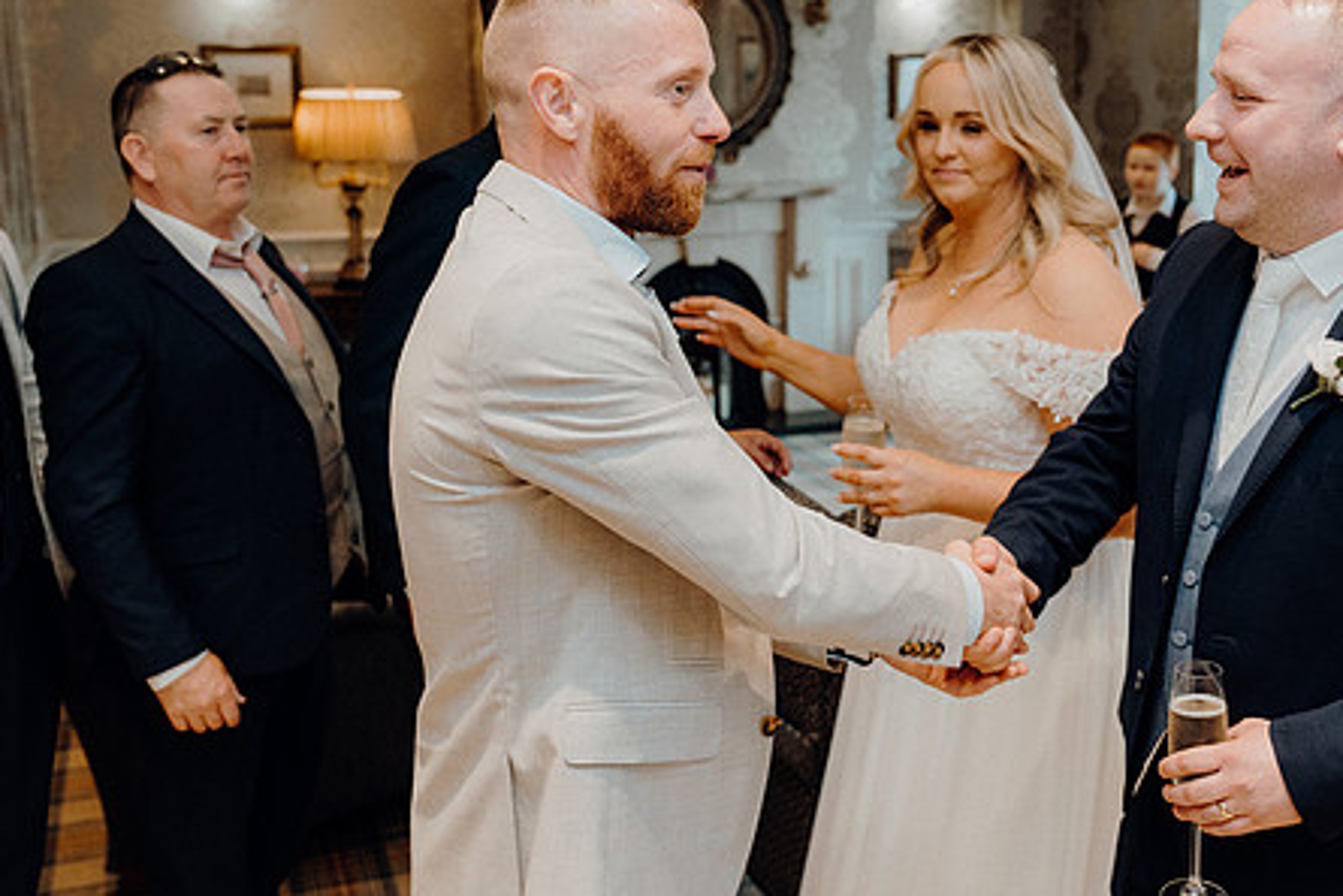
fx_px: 1605
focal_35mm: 43
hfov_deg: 45.1
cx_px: 827
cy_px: 348
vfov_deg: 31.1
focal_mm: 33
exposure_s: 1/160
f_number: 3.5
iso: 1600
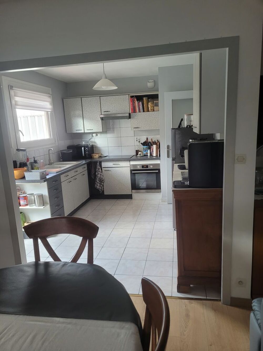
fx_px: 263
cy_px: 176
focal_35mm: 26
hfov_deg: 53.1
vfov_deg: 67.3
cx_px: 132
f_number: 1.8
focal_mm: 5.4
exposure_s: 1/50
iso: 250
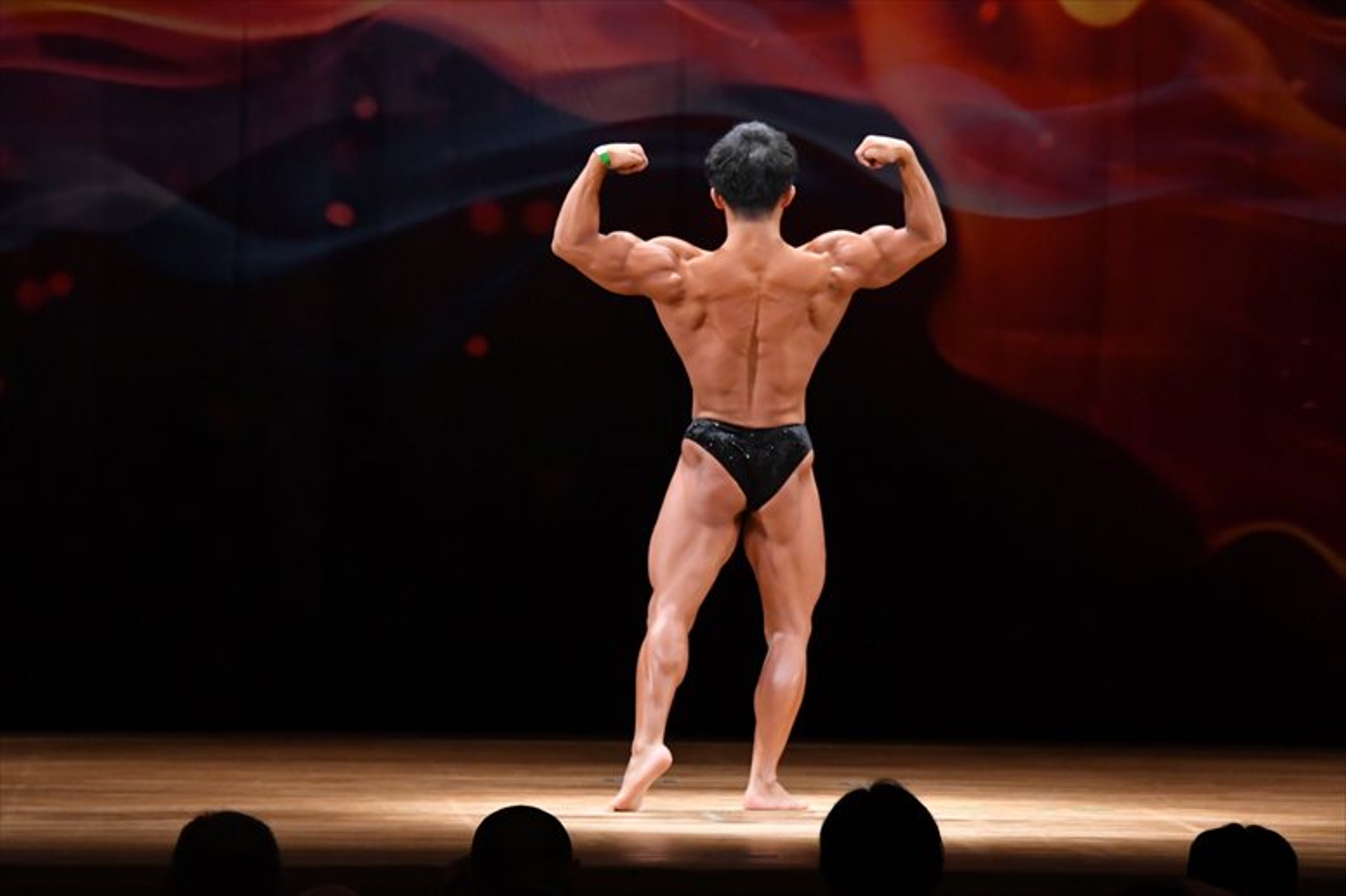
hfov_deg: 9.2
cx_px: 673
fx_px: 8409
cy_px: 448
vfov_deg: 6.1
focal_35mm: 225
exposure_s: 1/400
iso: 4000
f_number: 5.6
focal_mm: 150
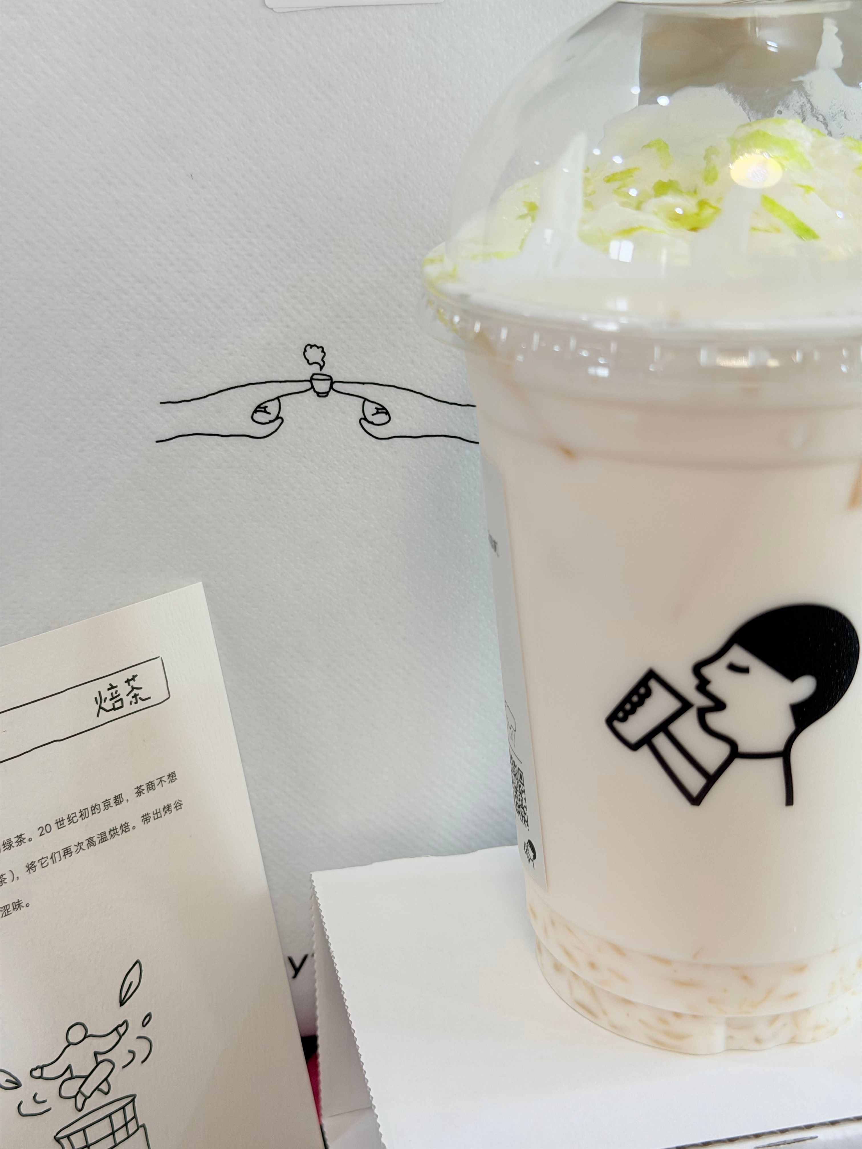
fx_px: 1594
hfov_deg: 30.3
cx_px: 431
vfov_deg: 39.7
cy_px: 574
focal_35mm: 48
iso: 64
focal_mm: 6.76
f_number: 1.78
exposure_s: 1/50
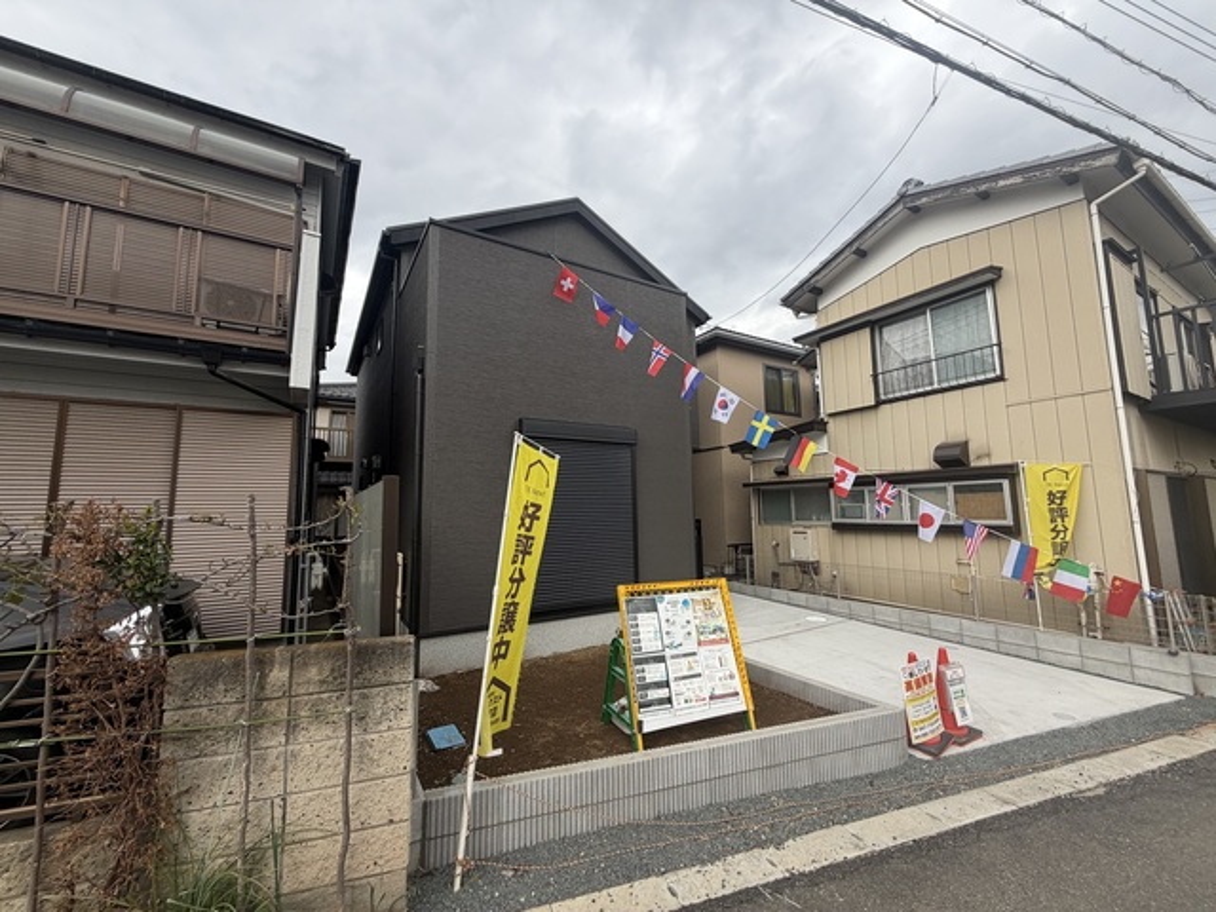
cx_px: 608
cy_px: 456
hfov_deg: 102.1
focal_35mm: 14
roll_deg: +0.7
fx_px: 492
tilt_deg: +6.8
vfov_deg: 85.7
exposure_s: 1/502
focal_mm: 2.22
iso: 64
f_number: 2.2
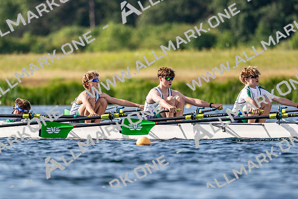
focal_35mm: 600
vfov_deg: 2.3
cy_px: 100
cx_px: 149
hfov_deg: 3.4
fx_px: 4970
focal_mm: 400
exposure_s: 1/2500
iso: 360
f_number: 4.5
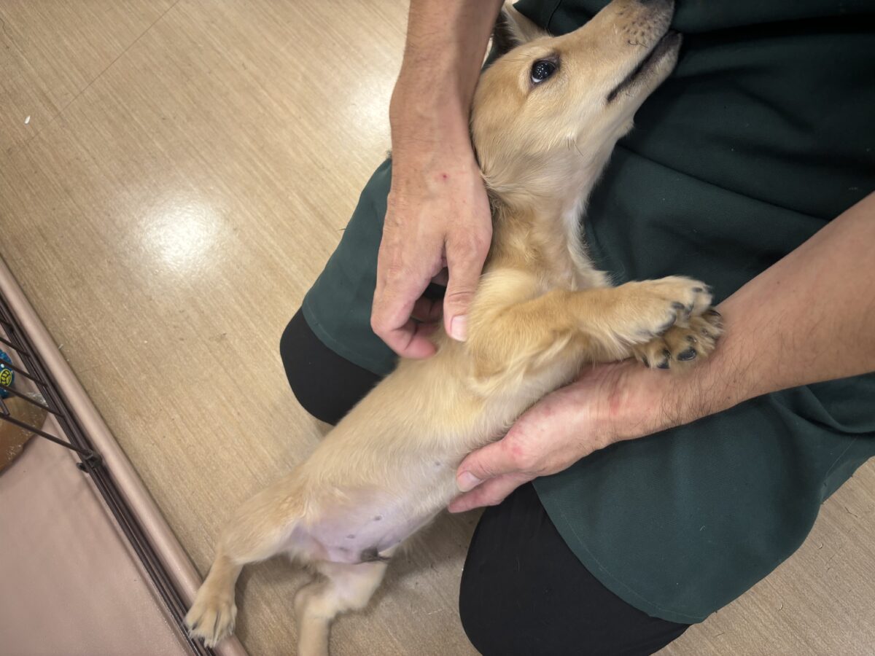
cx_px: 438
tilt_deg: -66.6
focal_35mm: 26
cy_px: 328
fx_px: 657
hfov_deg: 67.3
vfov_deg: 53.1
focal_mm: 5.96
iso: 125
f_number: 1.6
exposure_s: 1/50
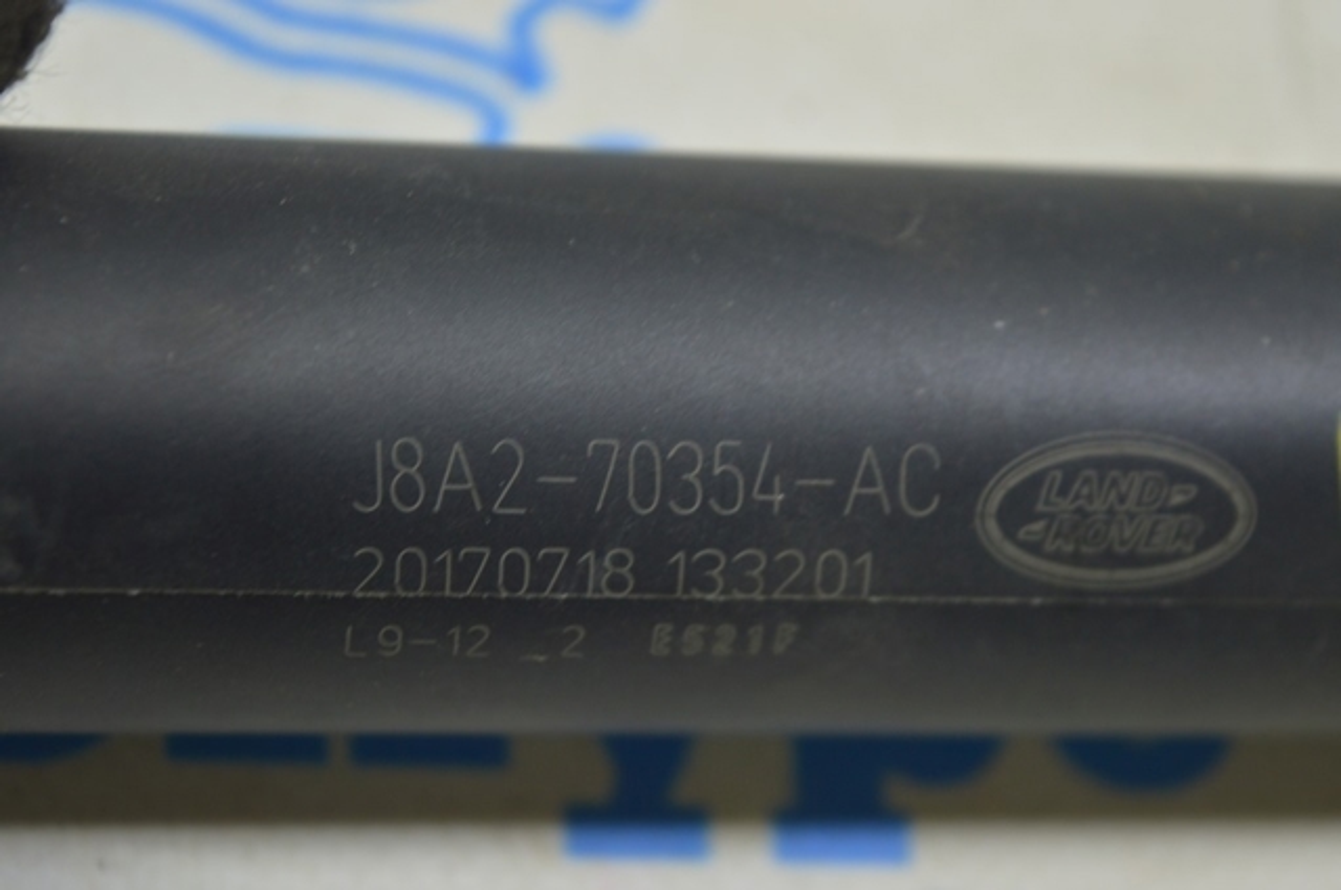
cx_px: 670
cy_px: 445
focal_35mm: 82
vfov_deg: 16.5
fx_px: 3069
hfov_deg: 24.6
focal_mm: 55
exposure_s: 1/20
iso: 400
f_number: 5.6
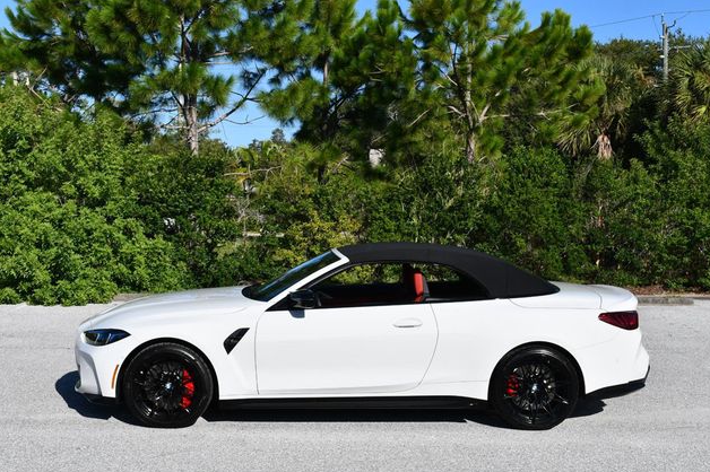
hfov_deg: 40.4
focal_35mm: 49
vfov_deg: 27.5
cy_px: 241
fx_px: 966
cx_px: 360
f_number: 9
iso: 100
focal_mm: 24
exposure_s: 1/320
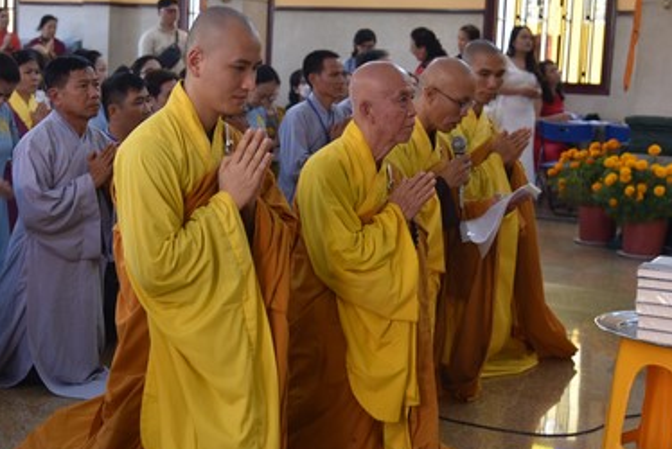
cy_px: 176
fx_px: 1233
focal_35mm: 66
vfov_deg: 20.6
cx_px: 266
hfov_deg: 30.4
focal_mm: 38
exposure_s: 1/60
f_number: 4
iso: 1100
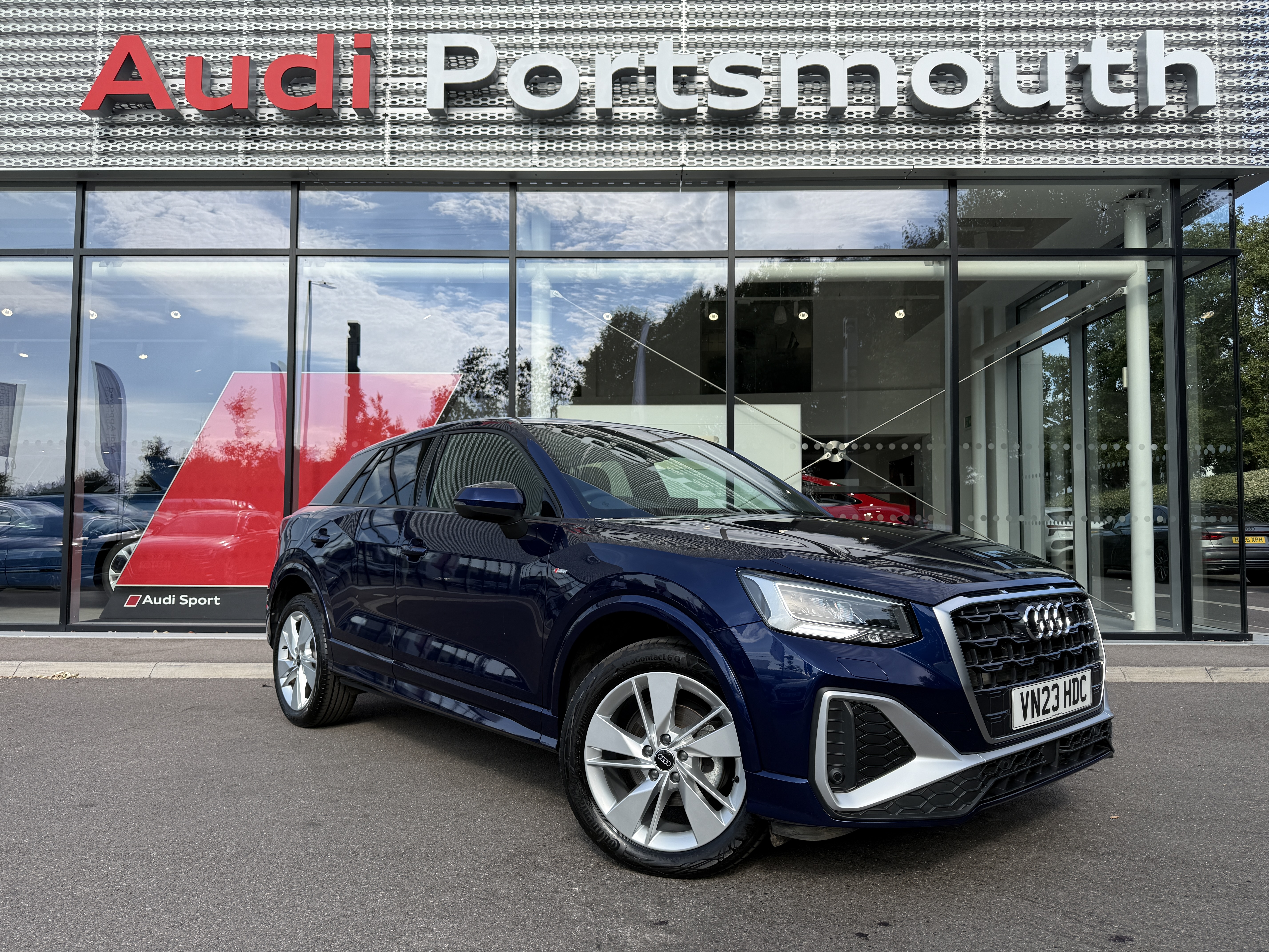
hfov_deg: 71.6
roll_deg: +0.0
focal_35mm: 24
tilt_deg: +3.2
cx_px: 634
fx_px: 880
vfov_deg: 56.8
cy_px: 476
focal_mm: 6.76
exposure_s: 1/2370
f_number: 1.78
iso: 80
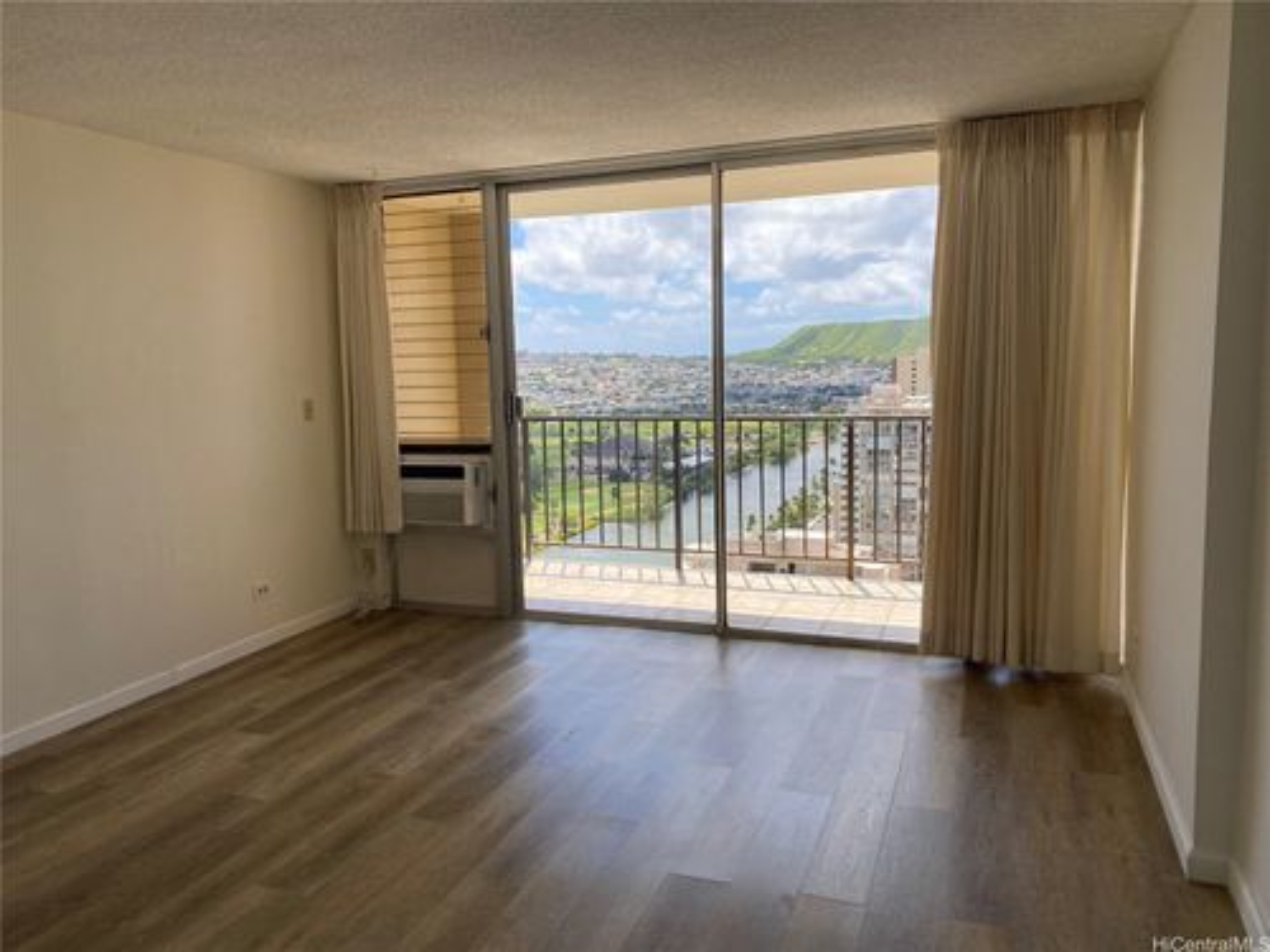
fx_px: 954
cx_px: 635
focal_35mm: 26
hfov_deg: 67.3
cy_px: 476
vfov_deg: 53.1
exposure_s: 1/762
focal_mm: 4.25
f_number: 1.8
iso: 32
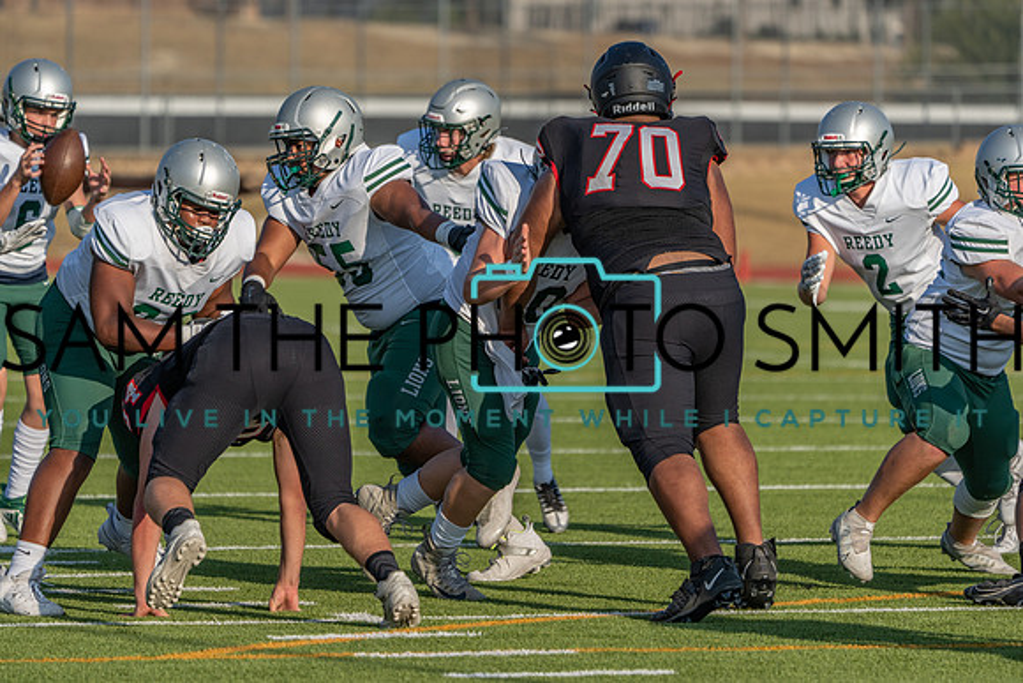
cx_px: 512
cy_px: 342
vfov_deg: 4.7
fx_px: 8336
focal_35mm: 293
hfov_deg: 7.0
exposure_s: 1/1250
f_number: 5.6
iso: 200
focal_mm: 285
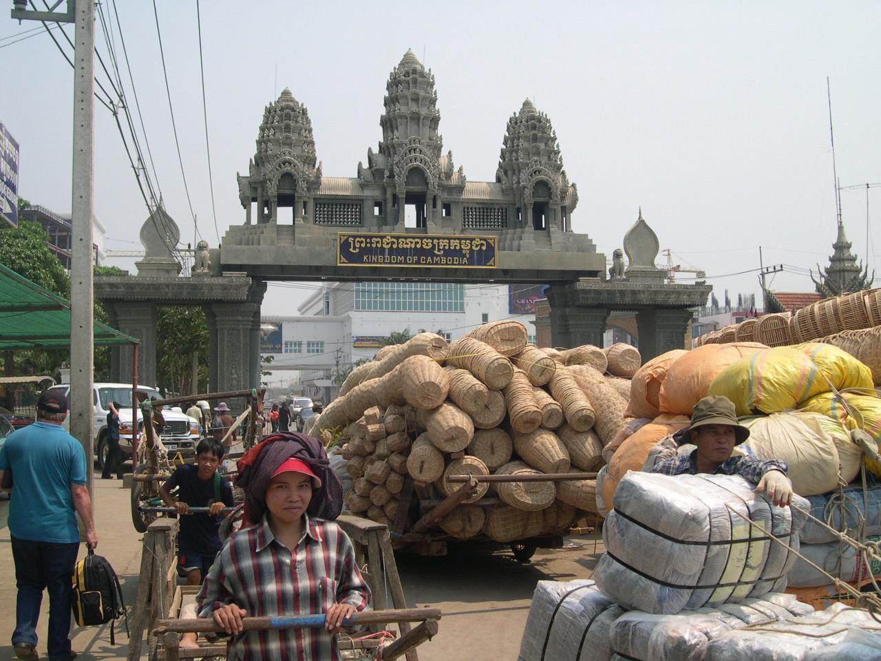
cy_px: 330
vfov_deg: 37.7
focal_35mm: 38
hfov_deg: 49.0
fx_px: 967
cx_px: 440
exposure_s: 1/217
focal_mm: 8
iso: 100
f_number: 7.6
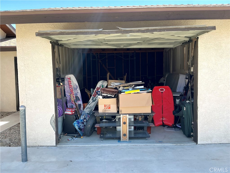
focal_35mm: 29
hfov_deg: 61.7
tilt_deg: -3.9
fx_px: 193
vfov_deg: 48.2
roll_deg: +1.4
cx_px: 115
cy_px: 86
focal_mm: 3
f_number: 1.8
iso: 25
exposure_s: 1/380
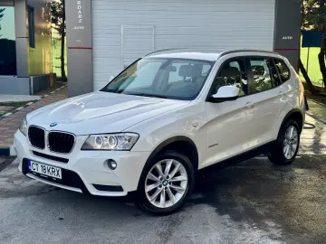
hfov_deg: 39.7
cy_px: 122
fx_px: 452
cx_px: 163
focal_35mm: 48
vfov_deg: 30.3
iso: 64
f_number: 1.78
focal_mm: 6.76
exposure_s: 1/442
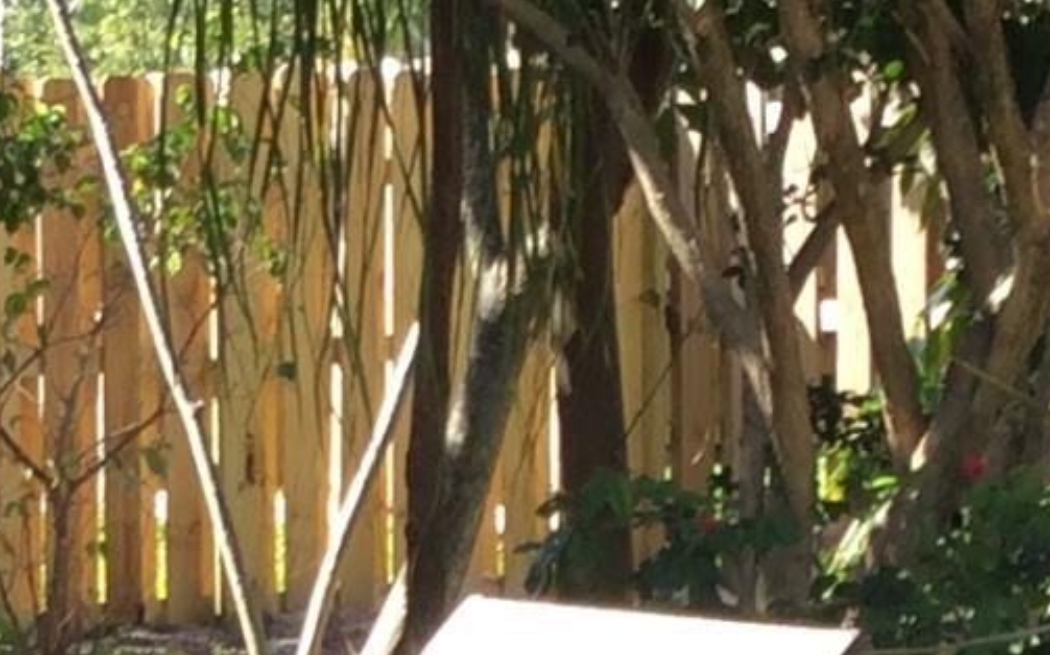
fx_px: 5607
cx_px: 29
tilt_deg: -15.9
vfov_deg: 6.6
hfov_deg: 10.6
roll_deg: +0.7
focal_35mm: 196
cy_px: 1145
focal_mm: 3.3
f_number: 2.4
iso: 25
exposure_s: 1/173
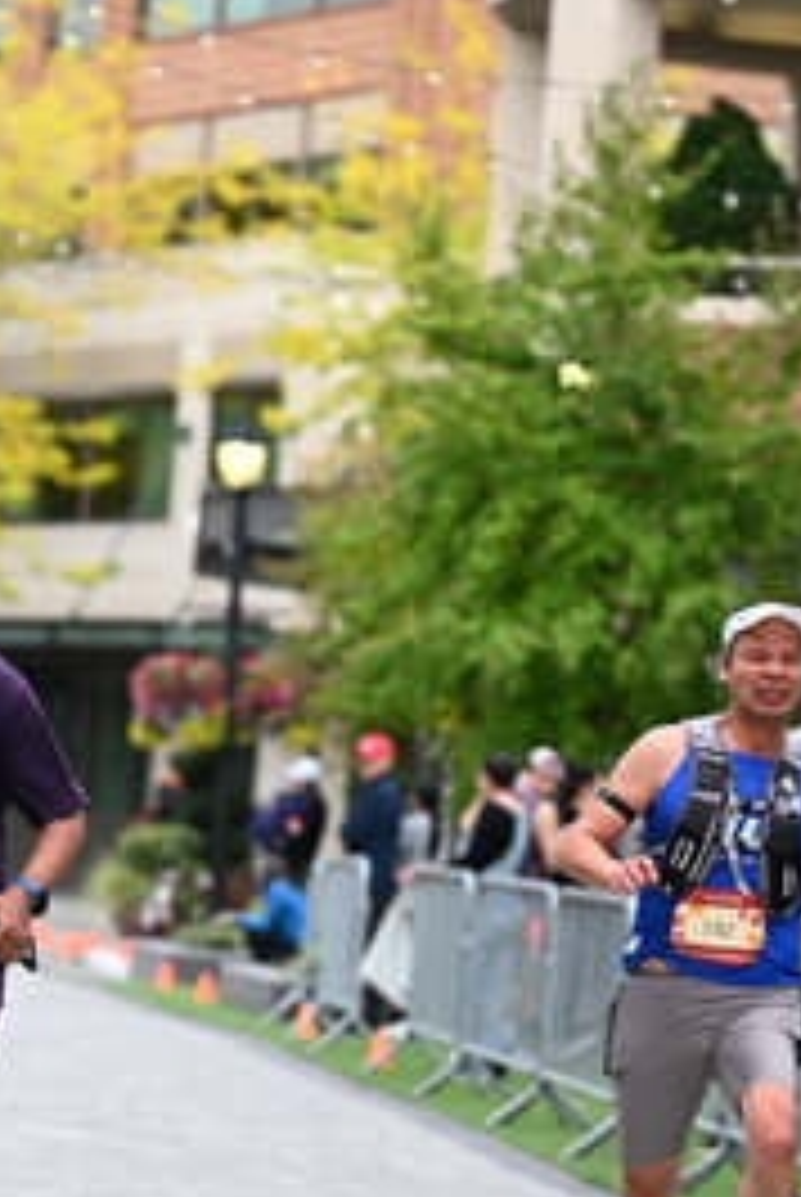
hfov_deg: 7.3
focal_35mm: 188
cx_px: 88
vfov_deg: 10.9
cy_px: 729
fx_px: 6258
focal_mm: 91
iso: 640
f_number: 2.8
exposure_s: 1/2000
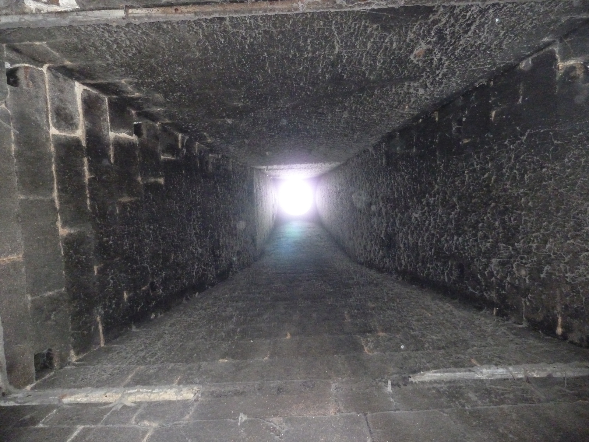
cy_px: 221
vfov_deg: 54.9
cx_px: 294
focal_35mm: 25
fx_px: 425
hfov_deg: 69.4
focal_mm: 4.1
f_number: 3.3
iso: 800
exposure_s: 1/8
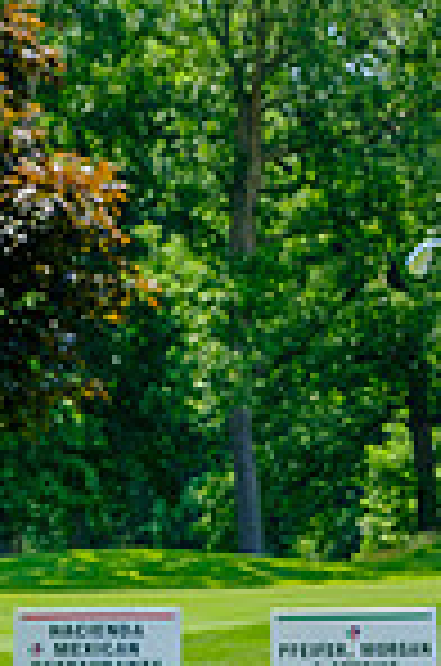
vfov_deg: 11.4
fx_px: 3323
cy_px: 522
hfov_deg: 7.5
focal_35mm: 180
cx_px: 585
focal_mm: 39
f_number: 5.6
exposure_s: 1/250
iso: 200
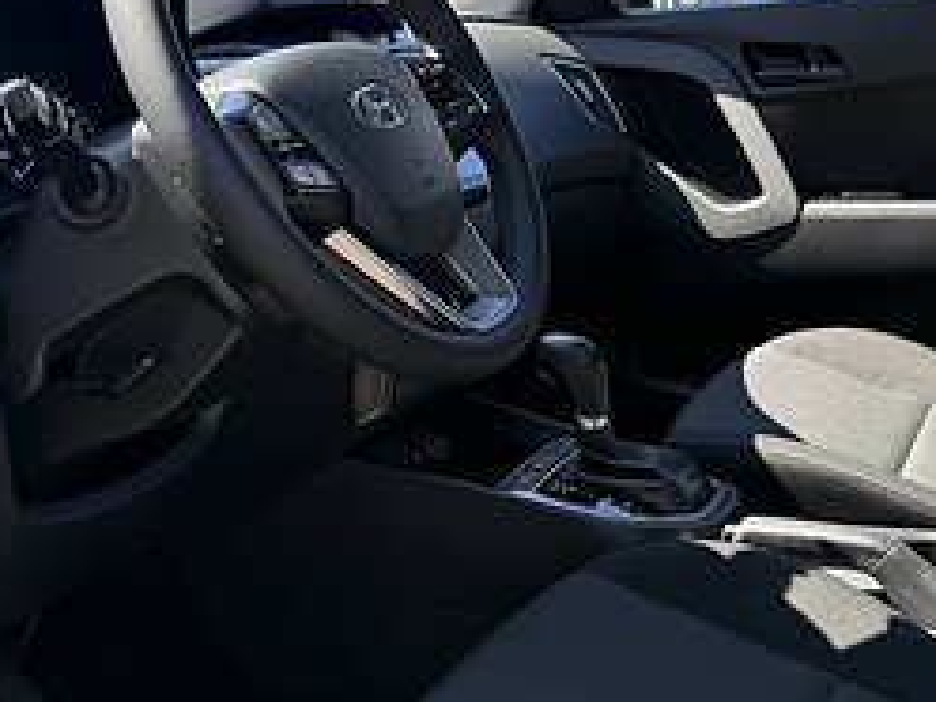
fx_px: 1433
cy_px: 334
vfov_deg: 27.5
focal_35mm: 53
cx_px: 623
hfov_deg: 35.8
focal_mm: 6.76
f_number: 1.78
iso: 100
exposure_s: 1/780
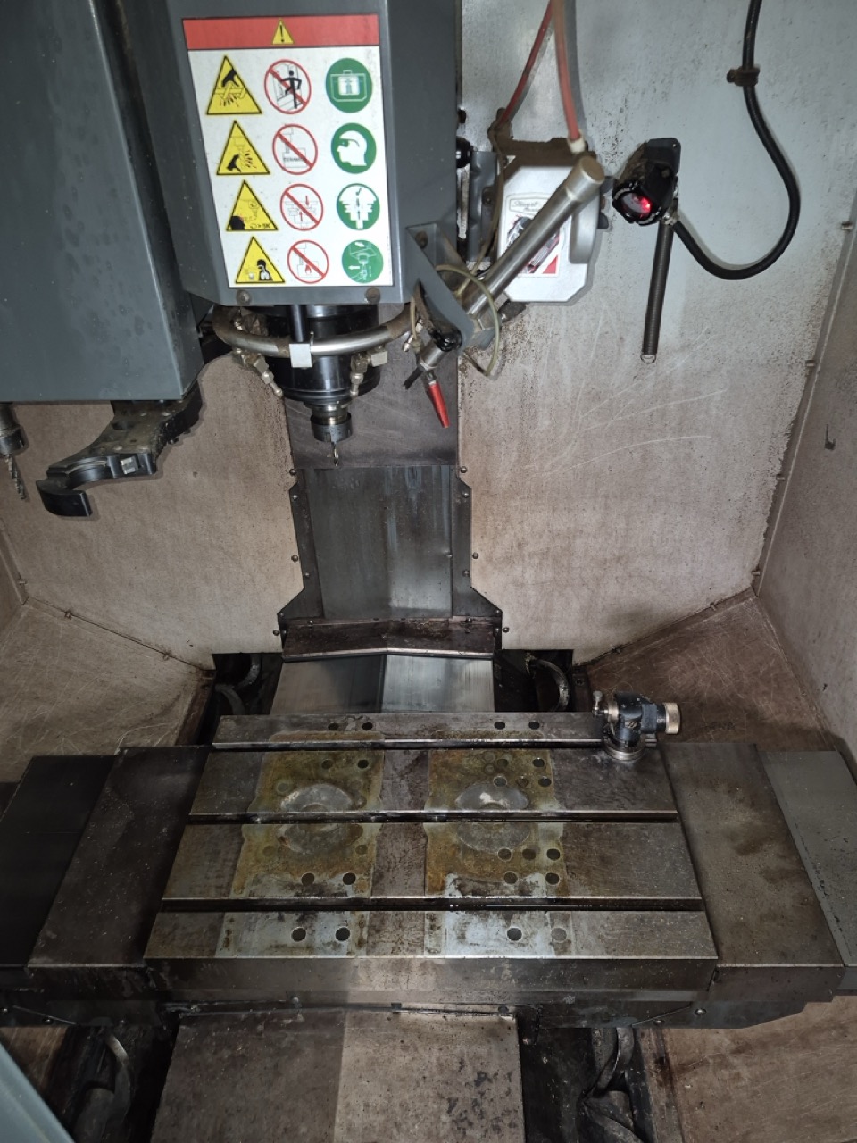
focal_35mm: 23
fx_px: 759
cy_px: 572
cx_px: 428
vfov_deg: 73.9
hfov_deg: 58.9
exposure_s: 1/24
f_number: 1.8
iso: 100
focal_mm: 5.4
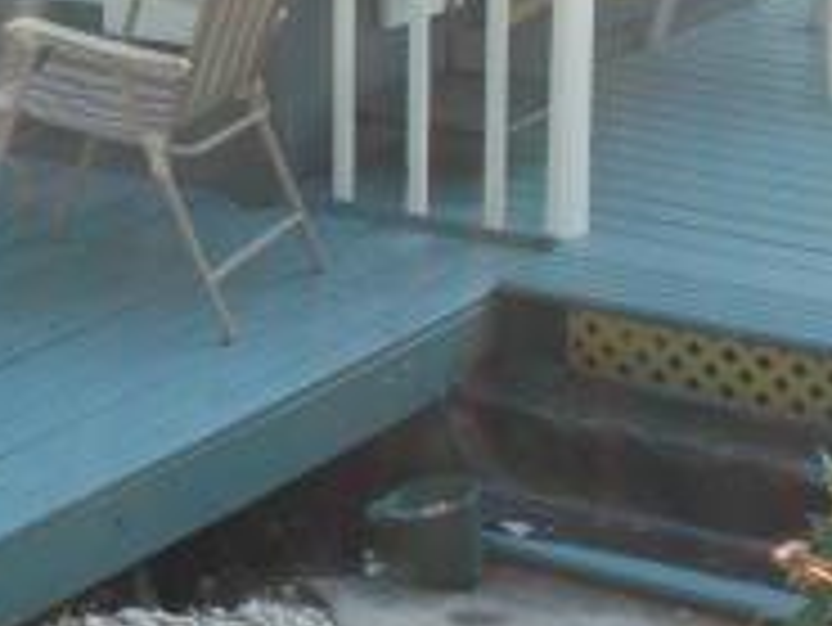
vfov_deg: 12.0
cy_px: -77
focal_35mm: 122
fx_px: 2934
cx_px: 58
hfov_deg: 15.9
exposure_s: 1/100
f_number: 3.9
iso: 80
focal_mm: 6.9
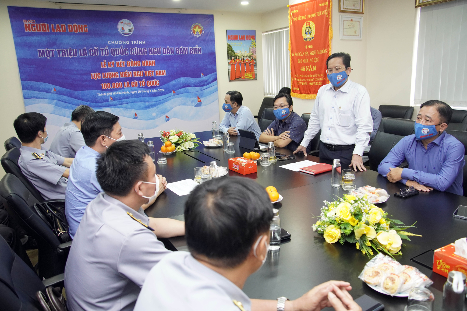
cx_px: 234
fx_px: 350
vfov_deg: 47.9
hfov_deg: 67.4
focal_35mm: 27
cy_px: 156
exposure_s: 1/160
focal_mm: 18
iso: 1250
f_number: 2.8
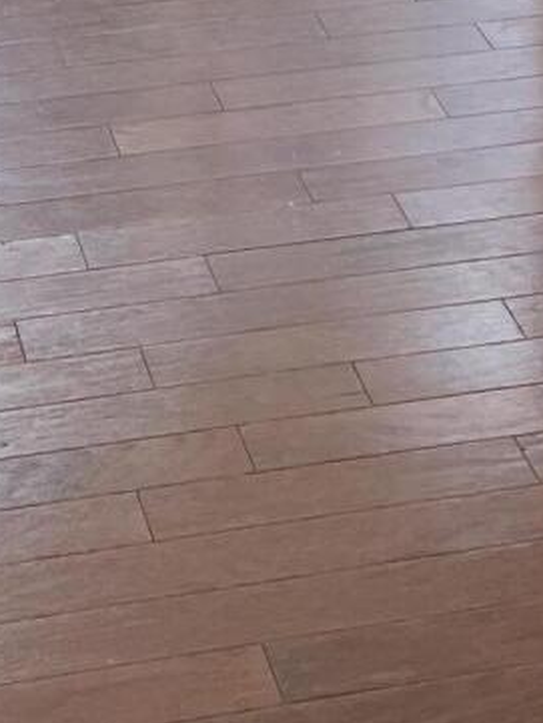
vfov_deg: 12.9
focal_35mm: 144
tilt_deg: -13.9
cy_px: -415
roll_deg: -0.2
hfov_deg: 10.3
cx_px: 369
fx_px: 3010
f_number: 1.6
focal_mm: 4.2
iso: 32
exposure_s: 1/303
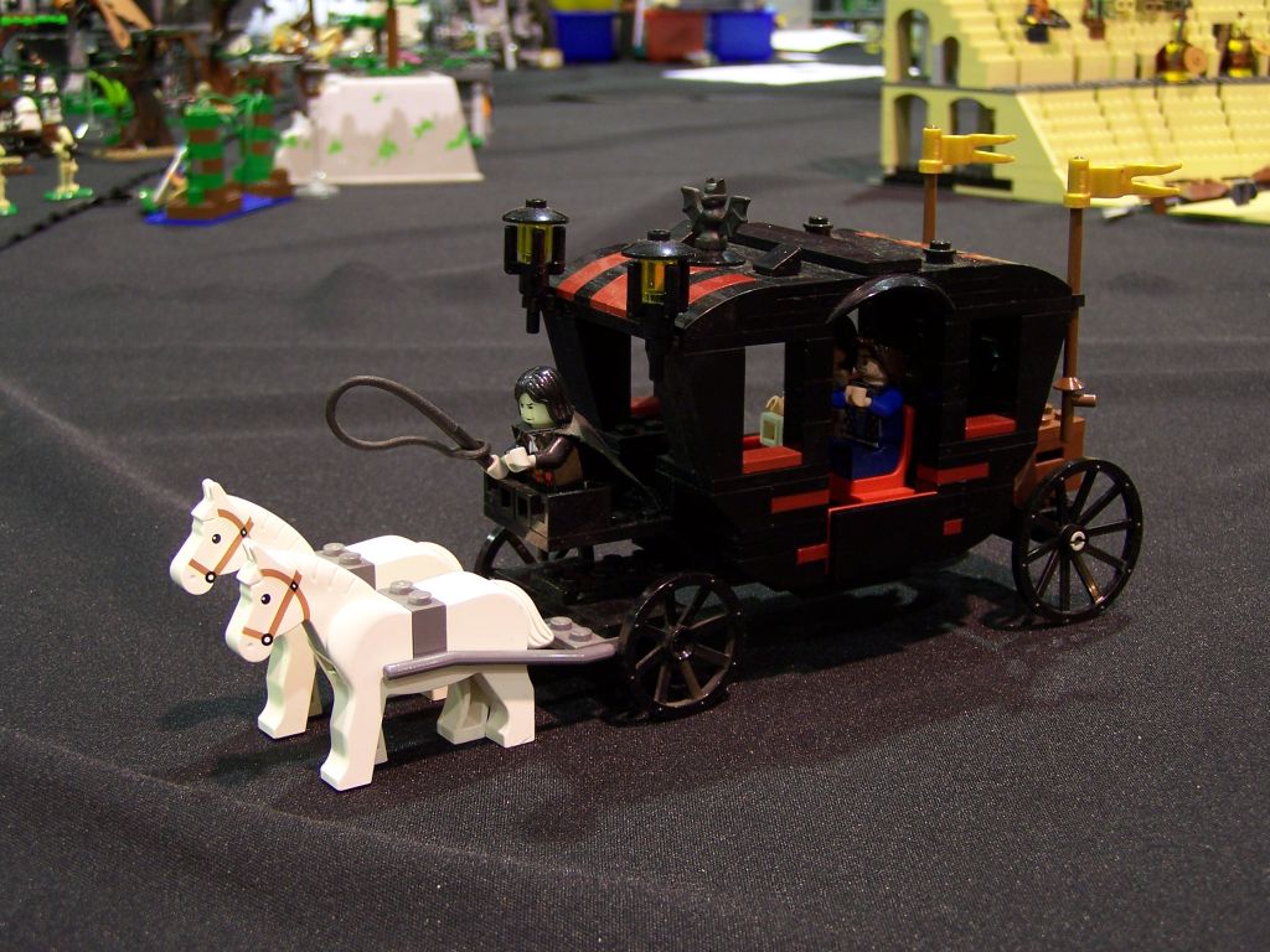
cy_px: 476
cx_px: 635
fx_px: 1871
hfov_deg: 37.5
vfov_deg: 28.6
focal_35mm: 51
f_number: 3
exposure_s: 1/2
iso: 80
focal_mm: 8.5
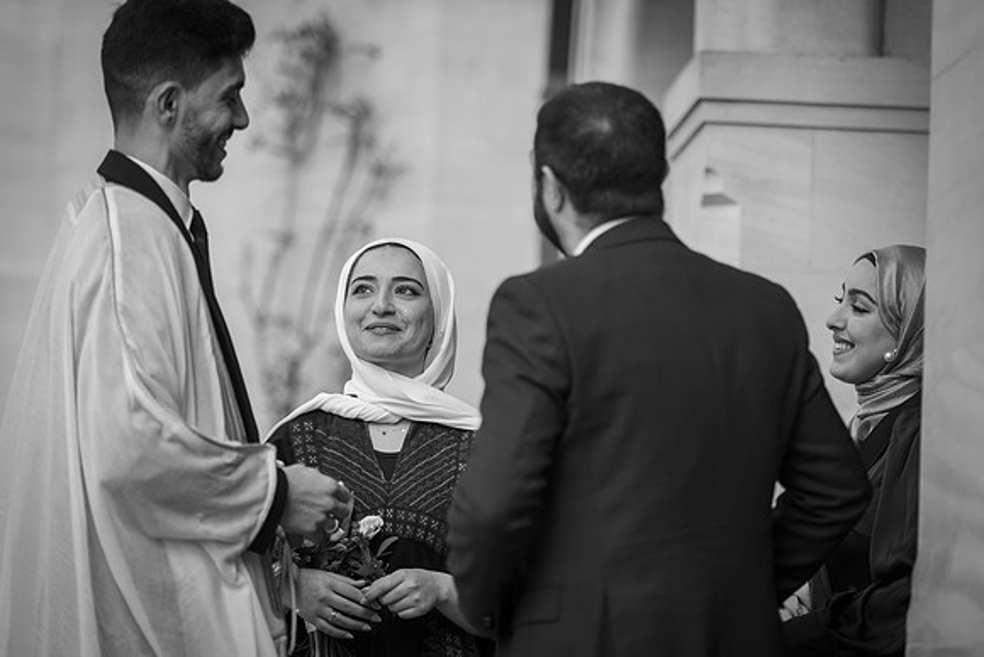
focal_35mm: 140
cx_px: 492
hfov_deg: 14.7
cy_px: 328
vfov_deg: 9.8
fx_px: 3827
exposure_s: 1/400
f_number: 2.8
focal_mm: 140
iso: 100
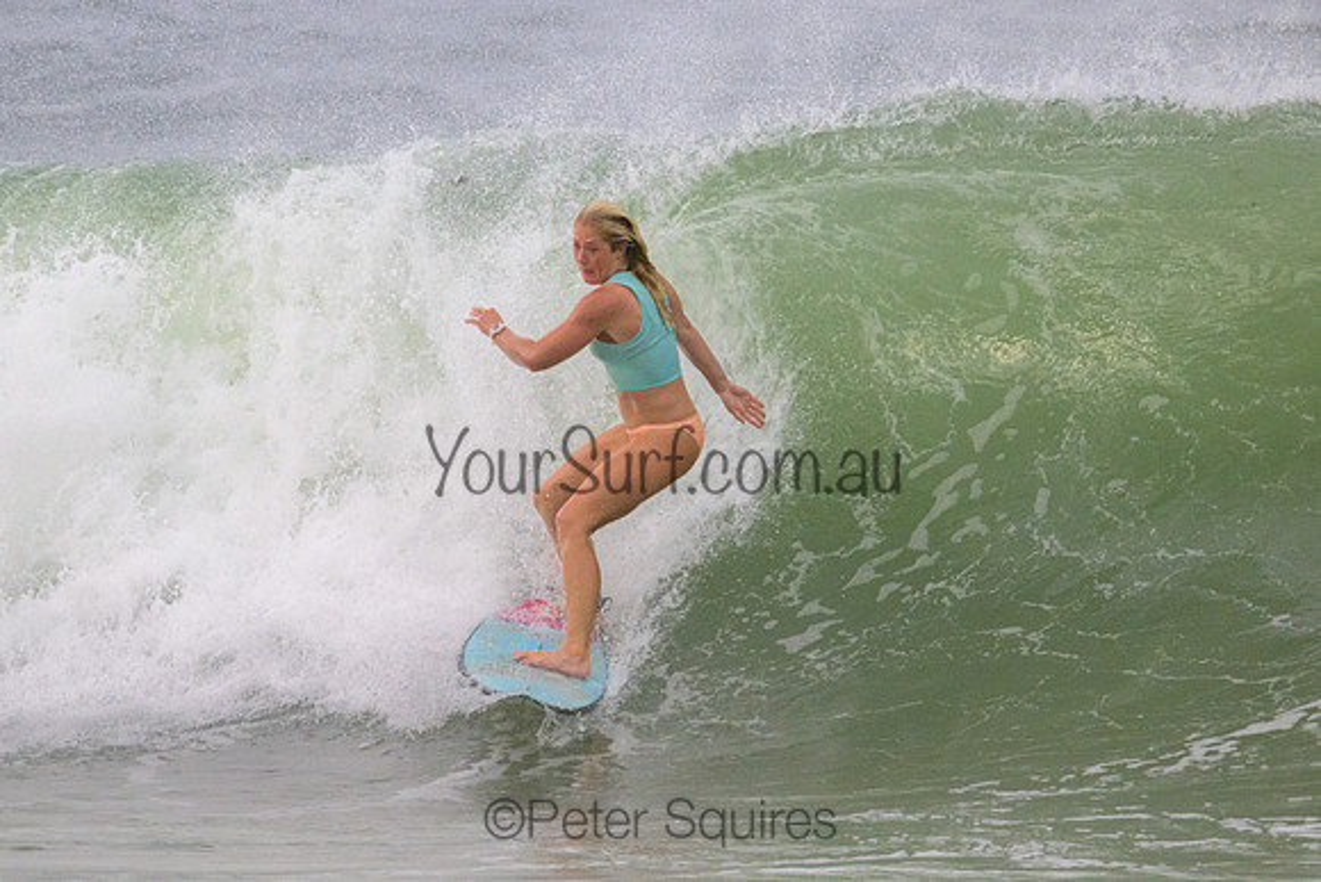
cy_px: 338
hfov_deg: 2.1
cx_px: 667
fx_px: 36196
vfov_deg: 1.4
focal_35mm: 986
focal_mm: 800
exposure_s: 1/3200
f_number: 11
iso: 3600
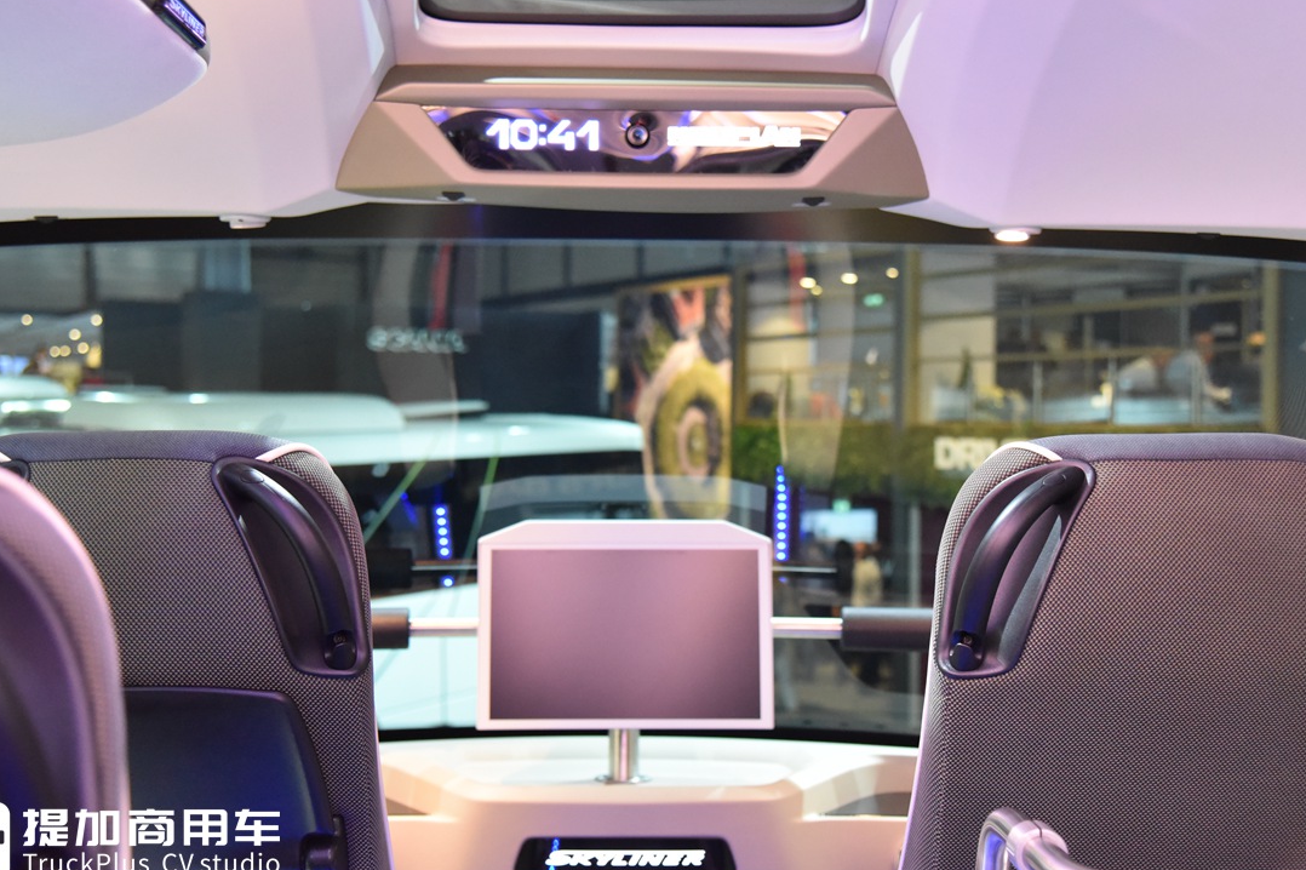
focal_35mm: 49
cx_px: 629
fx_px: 1777
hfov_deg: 40.3
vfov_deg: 27.5
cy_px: 416
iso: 6400
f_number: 4
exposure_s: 1/30
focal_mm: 44
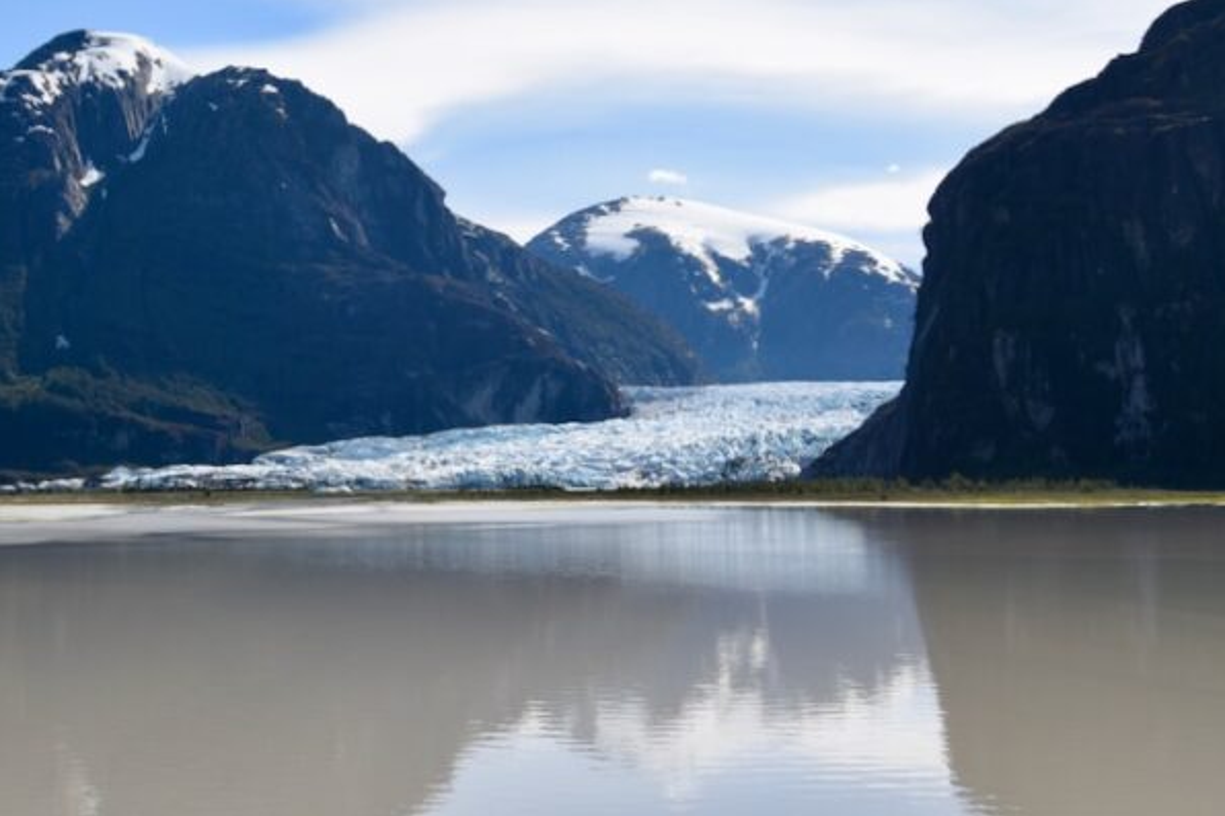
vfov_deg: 24.5
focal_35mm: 55
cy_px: 270
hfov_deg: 35.4
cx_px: 292
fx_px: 1871
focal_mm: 32
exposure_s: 1/800
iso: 200
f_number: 8
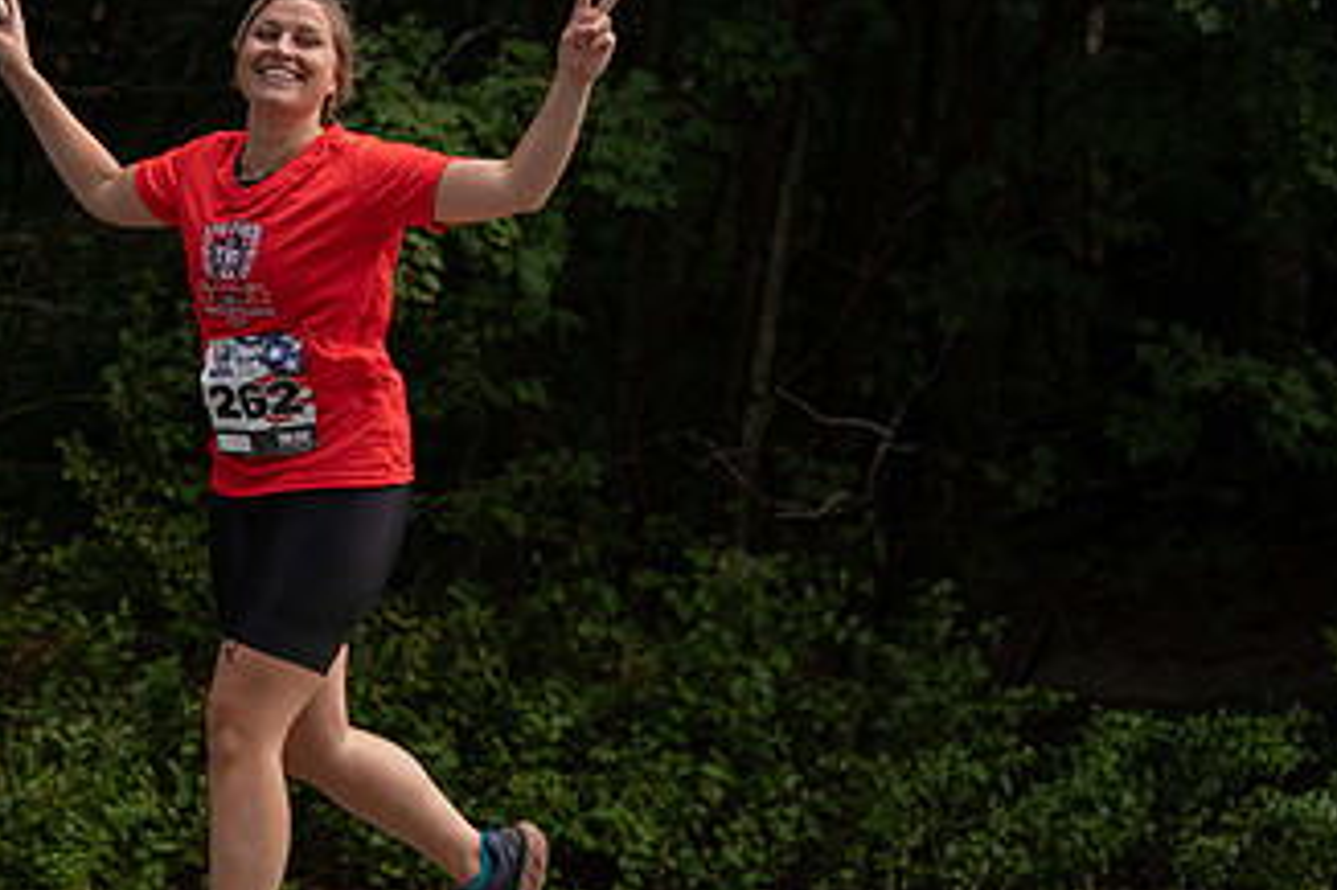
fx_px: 6941
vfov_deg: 7.3
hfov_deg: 11.0
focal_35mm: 187
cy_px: 486
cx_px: 193
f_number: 4
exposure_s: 1/400
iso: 200
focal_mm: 105
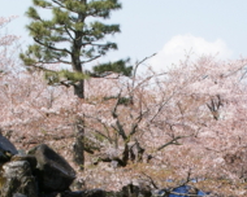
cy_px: 183
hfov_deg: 15.6
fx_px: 899
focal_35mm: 123
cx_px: 148
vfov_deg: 12.4
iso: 100
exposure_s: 1/80
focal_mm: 26
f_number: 11
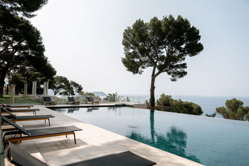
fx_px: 166
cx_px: 124
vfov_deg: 53.1
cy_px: 83
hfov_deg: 73.7
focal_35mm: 24
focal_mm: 24
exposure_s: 1/1000
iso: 64
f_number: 3.2
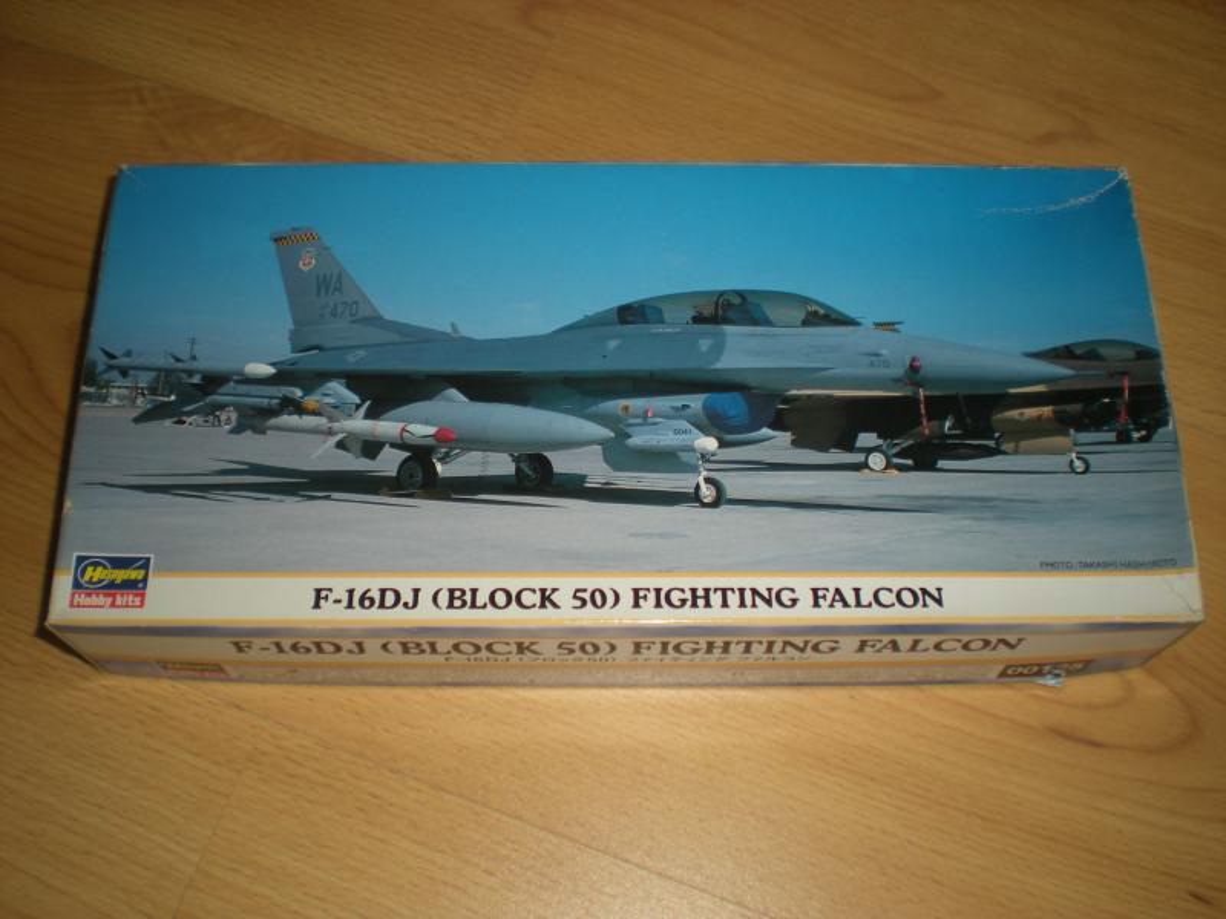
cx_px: 613
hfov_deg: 49.0
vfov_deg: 37.7
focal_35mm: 38
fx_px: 1346
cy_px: 460
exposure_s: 1/30
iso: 64
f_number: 3.1
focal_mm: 6.3
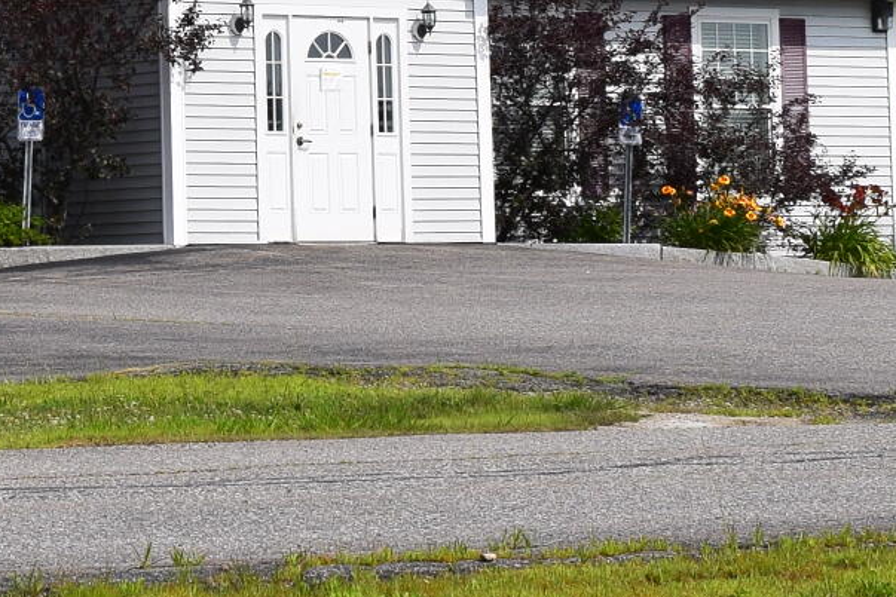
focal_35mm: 201
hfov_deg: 10.0
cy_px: -249
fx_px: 5014
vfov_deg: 6.7
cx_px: -331
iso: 200
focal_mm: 27
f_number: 11
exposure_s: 1/500
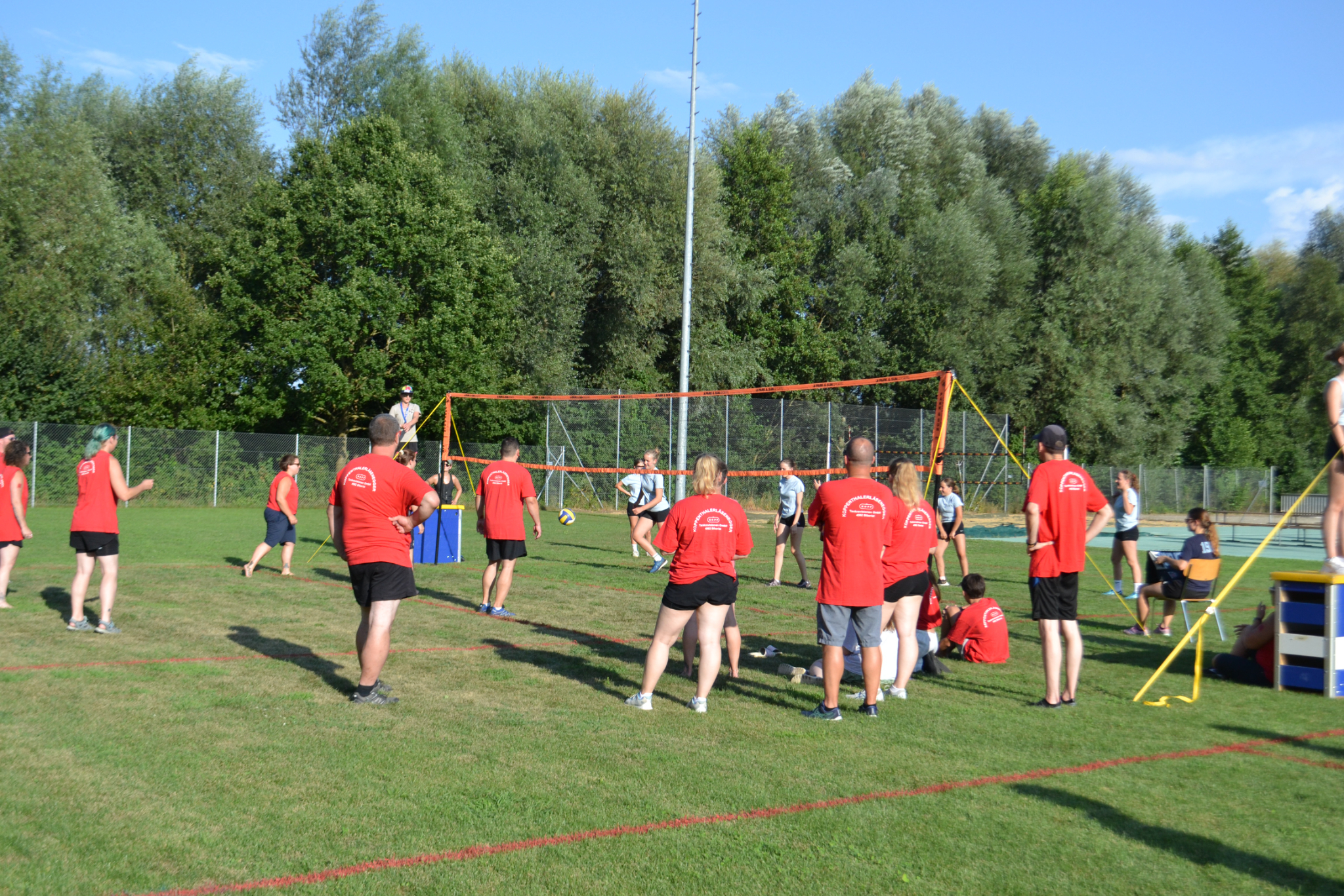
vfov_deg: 31.9
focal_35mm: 42
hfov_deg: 46.4
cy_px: 448
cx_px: 672
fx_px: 1568
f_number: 5.6
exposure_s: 1/1250
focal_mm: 28
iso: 400
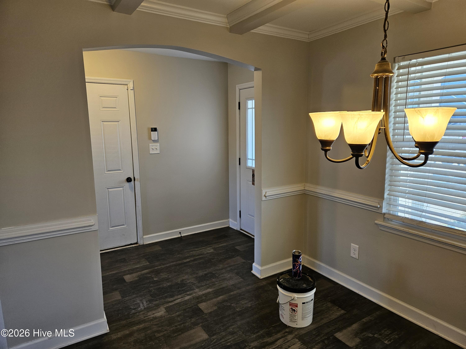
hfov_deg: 73.9
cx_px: 233
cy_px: 174
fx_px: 310
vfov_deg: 58.9
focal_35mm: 23
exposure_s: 1/120
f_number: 1.8
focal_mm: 5.4
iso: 125
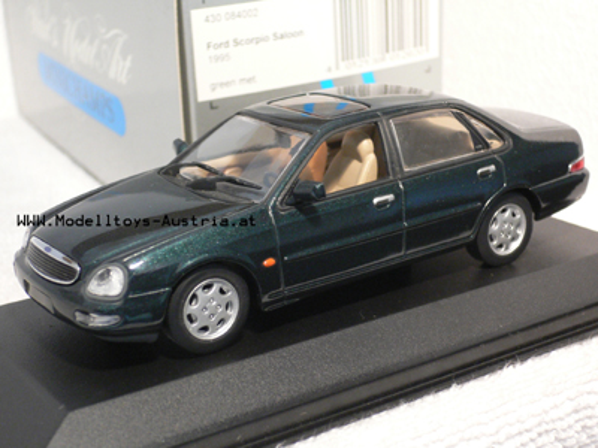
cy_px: 224
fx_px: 1140
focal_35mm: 66
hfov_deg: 29.4
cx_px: 299
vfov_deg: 22.3
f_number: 4
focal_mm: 11
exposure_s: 1/8
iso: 200
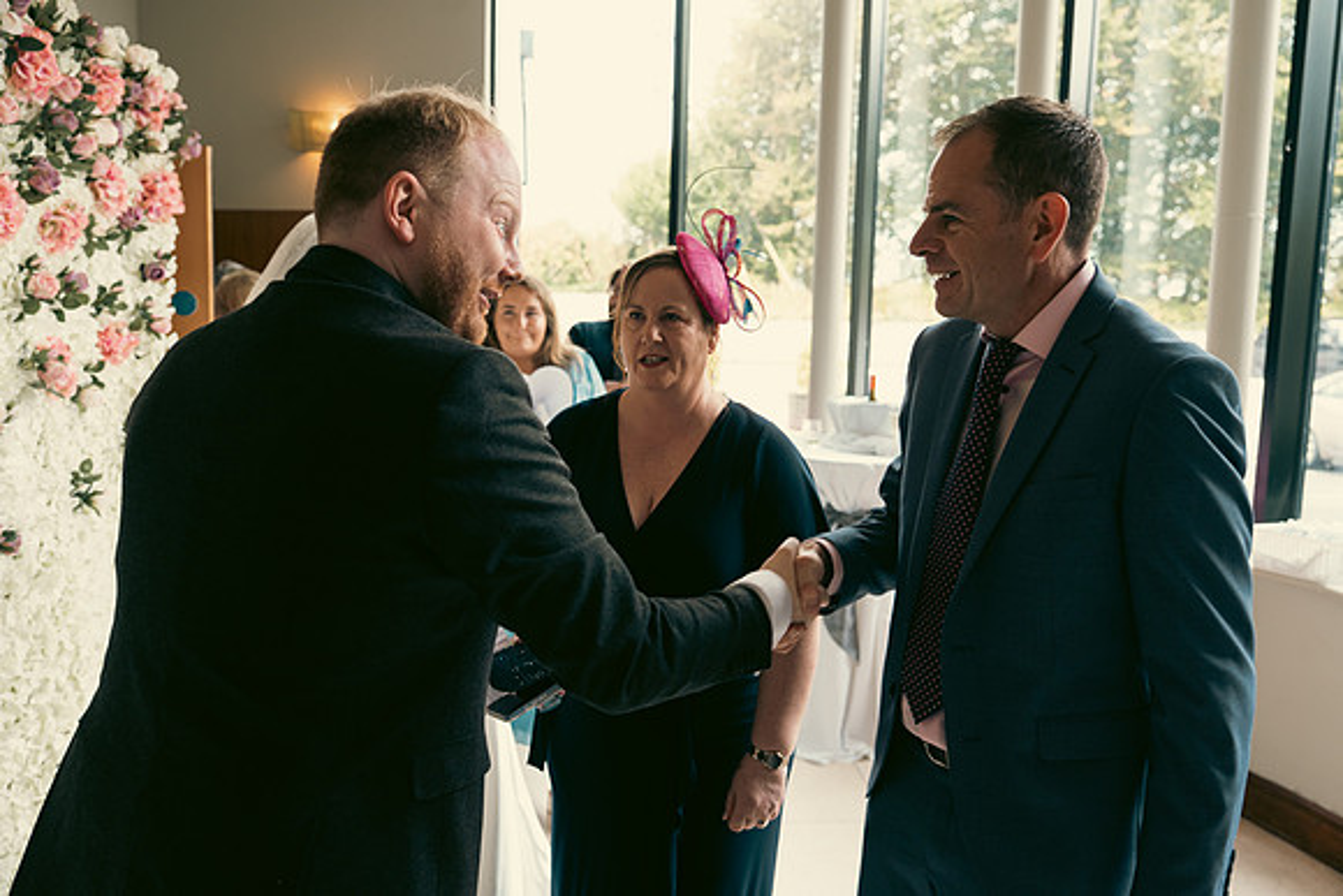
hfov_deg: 65.5
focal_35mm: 28
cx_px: 672
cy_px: 448
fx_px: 1045
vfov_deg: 46.4
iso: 500
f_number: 3.5
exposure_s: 1/160
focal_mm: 28
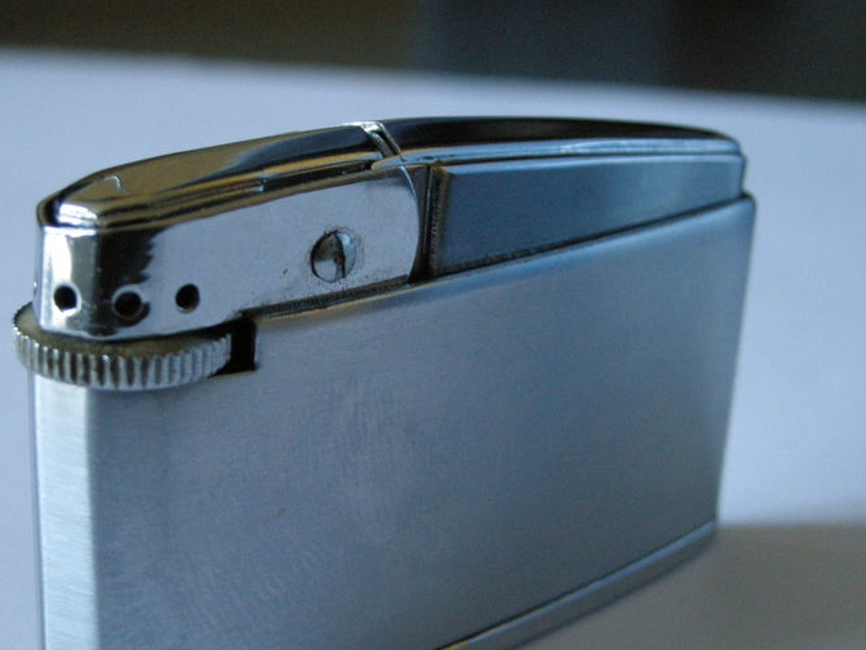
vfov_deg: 21.0
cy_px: 382
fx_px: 1752
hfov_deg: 27.8
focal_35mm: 70
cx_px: 421
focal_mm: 10.1
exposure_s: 1/44.7
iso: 400
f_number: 3.1
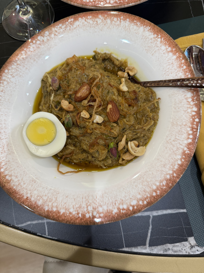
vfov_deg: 71.6
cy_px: 136
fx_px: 189
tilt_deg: -79.1
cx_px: 102
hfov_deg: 56.8
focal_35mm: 24
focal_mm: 6.76
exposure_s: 1/120
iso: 200
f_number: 1.78
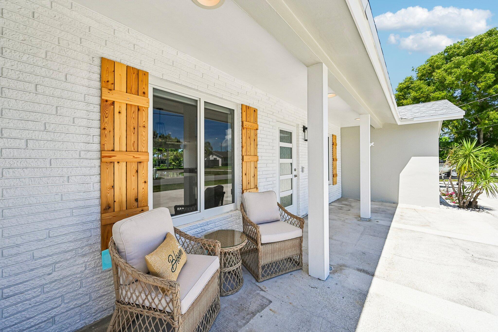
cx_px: 249
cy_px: 166
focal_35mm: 14
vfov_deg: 81.2
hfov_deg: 104.3
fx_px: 194
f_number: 8
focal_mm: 14
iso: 1000
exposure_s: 1/3200
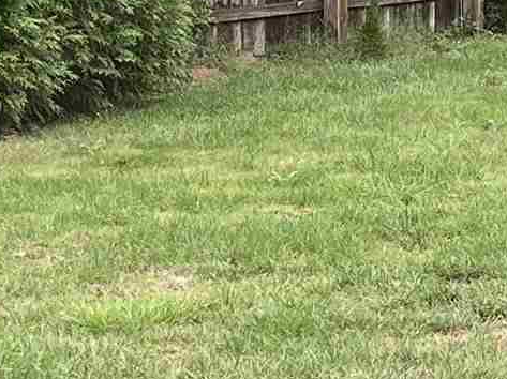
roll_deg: -0.8
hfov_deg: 11.4
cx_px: 639
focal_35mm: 169
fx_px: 2473
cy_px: 128
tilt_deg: -8.5
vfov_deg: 8.8
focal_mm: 5.7
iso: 50
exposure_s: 1/814
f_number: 1.5
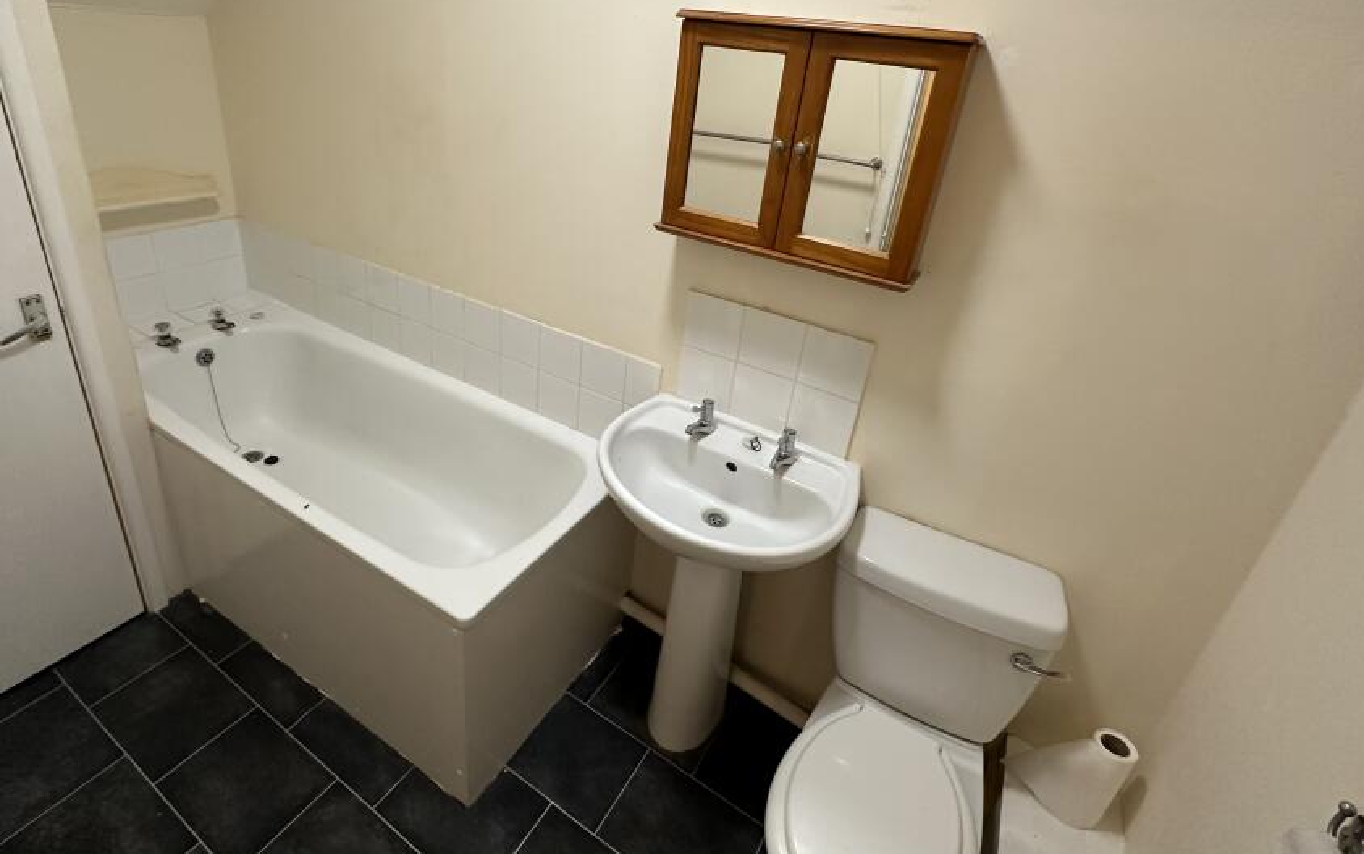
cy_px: 325
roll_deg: -5.6
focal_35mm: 18
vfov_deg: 64.2
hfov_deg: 91.0
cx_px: 646
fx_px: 669
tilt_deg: -23.5
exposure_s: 1/100
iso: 250
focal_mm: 2.22
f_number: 2.2
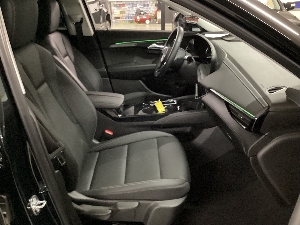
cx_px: 150
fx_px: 269
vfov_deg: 45.4
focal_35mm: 31
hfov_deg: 58.4
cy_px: 112
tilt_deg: -25.6
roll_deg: +1.4
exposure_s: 1/17
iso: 640
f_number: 2.4
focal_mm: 3.3
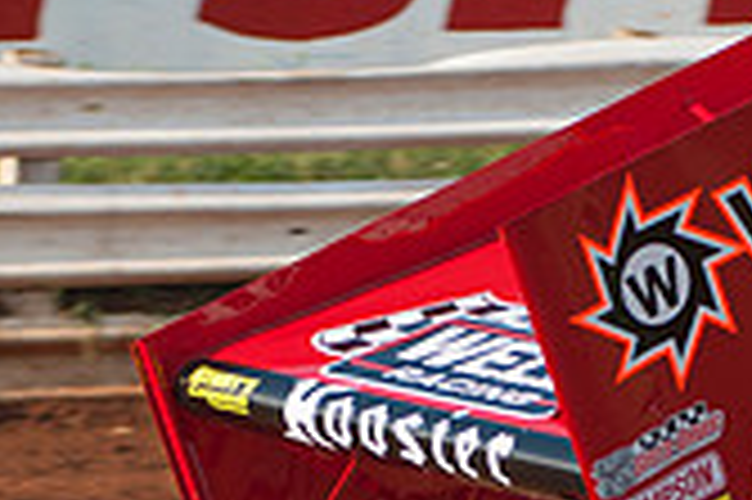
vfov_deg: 2.6
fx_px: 10893
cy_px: 658
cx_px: 716
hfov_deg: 3.9
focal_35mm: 522
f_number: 4
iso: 100
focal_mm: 100
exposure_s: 1/400
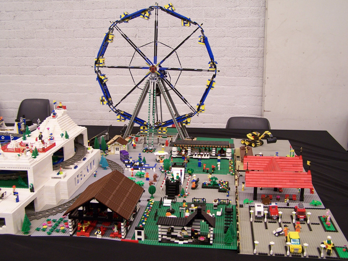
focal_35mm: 40
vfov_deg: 36.0
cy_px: 130
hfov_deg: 46.8
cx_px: 174
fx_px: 402
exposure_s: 1/4
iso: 80
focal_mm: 6.7
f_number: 2.8
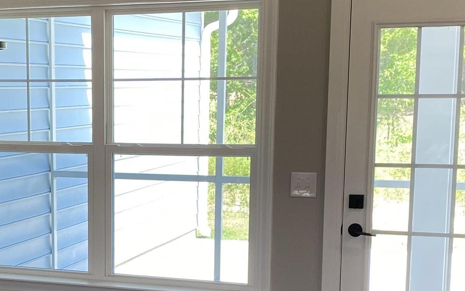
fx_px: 976
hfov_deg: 26.2
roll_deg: +0.4
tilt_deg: -10.3
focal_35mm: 77
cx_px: 82
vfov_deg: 16.7
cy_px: 252
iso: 64
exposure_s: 1/120
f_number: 1.8
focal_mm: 4.25
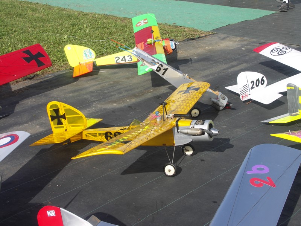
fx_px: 513
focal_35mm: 59
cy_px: 113
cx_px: 150
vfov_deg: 24.8
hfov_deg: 32.7
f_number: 5
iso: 50
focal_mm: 15.3
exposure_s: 1/250
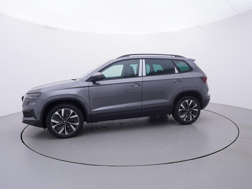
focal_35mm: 25
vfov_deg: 55.7
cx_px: 130
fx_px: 179
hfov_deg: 70.4
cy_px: 94
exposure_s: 1/80
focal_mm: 15
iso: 200
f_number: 5
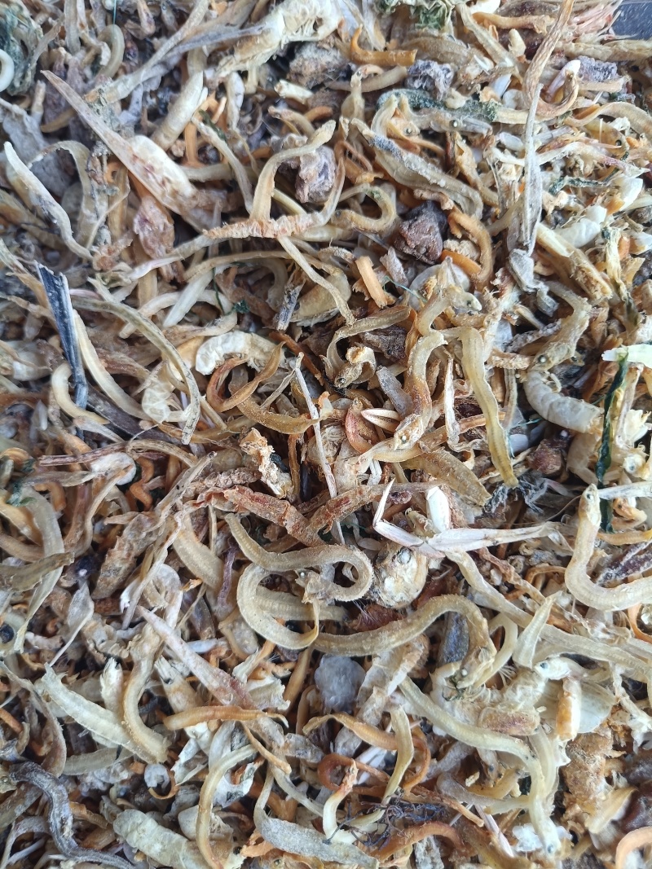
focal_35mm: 26
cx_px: 326
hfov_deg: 53.1
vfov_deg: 67.3
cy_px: 434
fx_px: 653
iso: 212
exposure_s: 1/100
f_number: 1.8
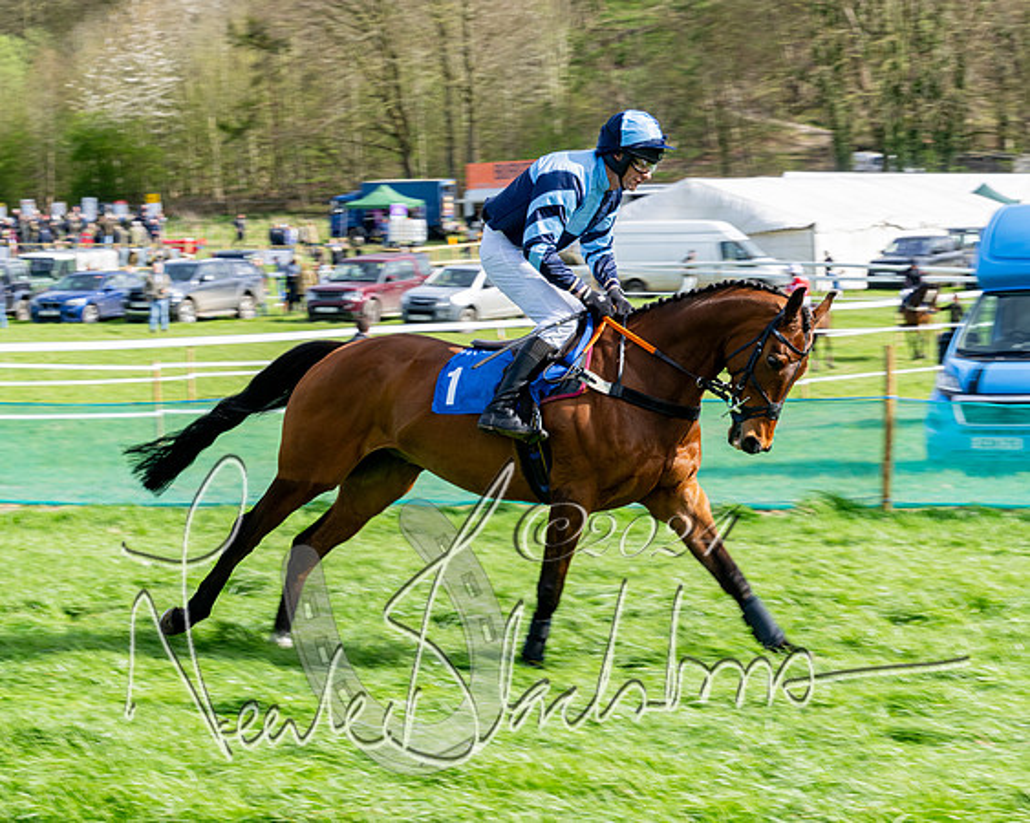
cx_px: 528
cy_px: 510
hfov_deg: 17.0
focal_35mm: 113
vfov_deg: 13.6
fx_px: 3440
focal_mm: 77
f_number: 11
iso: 200
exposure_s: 1/250
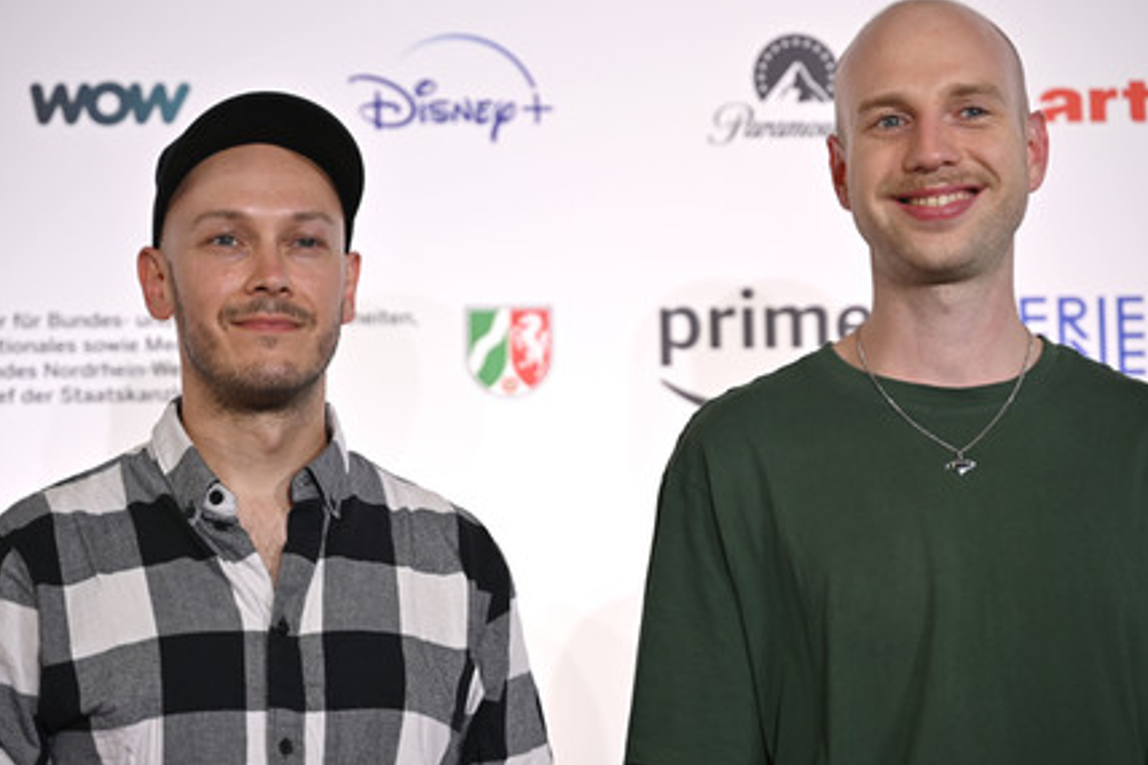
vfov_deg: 17.3
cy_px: 378
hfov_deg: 25.7
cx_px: 599
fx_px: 2518
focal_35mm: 79
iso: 400
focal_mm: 75
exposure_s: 1/320
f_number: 2.8
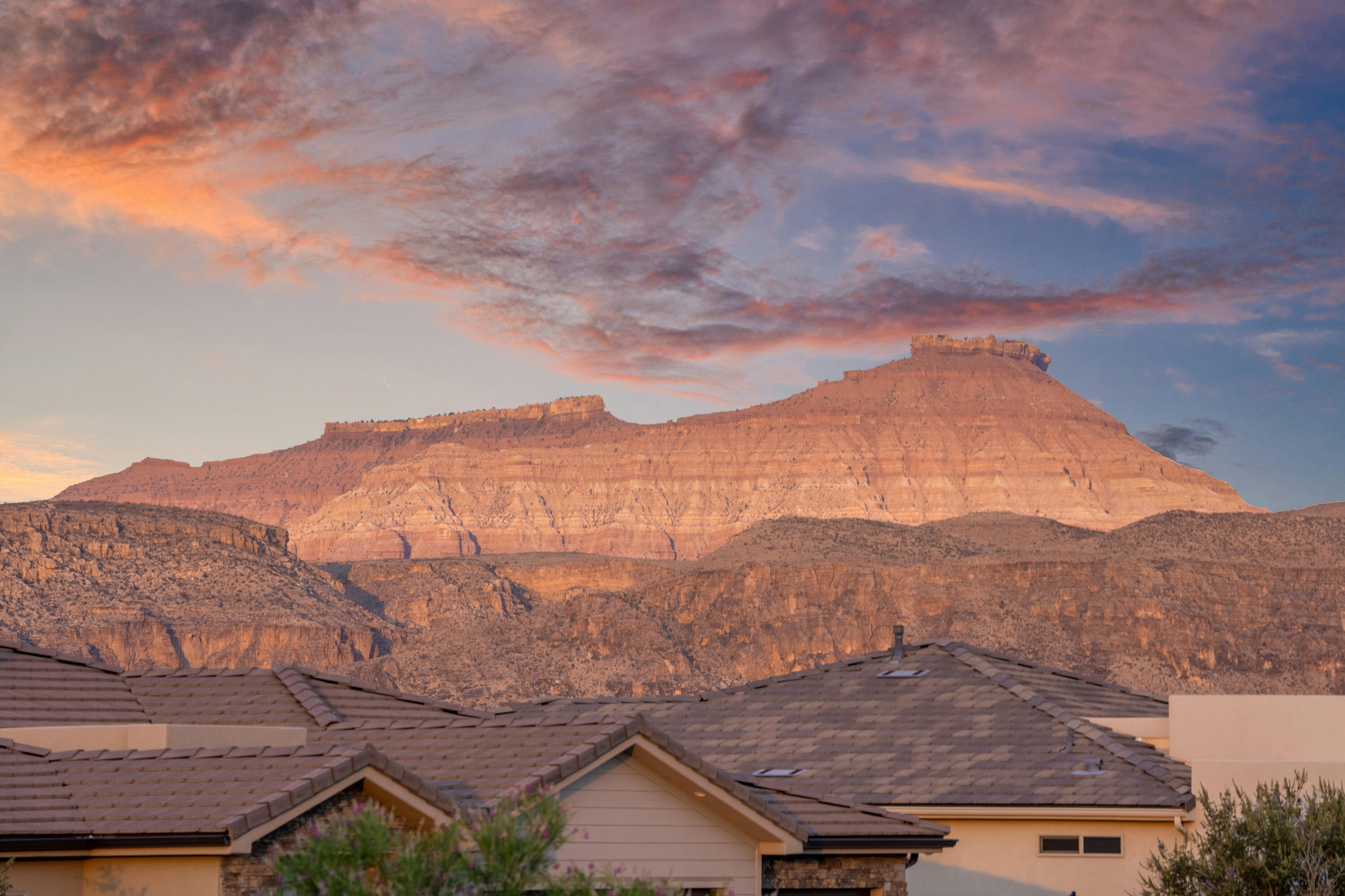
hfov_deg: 10.6
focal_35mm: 194
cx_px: 672
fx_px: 7247
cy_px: 448
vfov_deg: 7.1
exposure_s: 1/1000
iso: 250
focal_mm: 194
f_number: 9
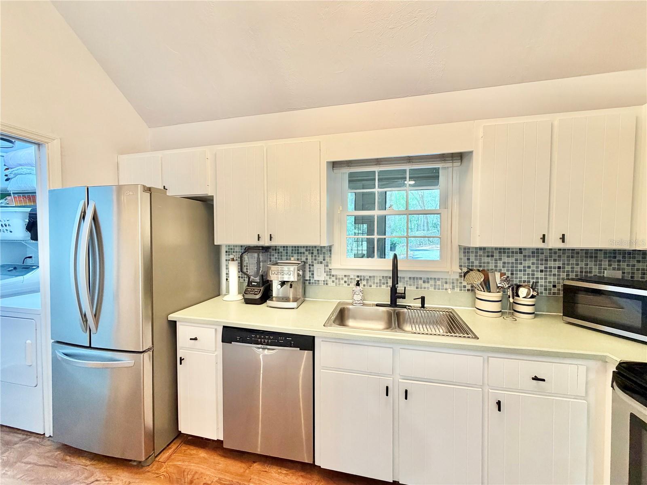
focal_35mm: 14
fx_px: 262
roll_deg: +0.6
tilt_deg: -3.4
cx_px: 324
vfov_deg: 85.7
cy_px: 242
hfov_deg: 102.1
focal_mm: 2.22
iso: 200
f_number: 2.2
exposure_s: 1/60
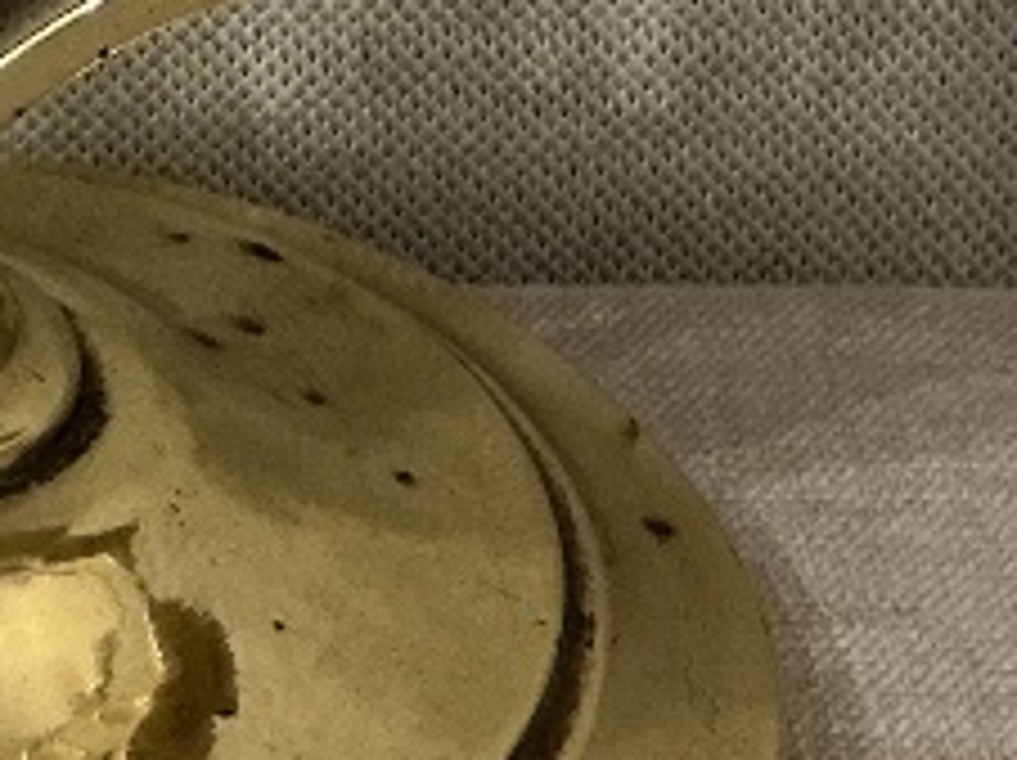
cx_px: -104
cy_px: -396
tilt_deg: -23.3
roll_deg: -0.3
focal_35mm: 149
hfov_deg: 13.0
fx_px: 4373
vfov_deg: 9.6
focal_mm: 3
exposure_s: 1/33
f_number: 1.8
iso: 200
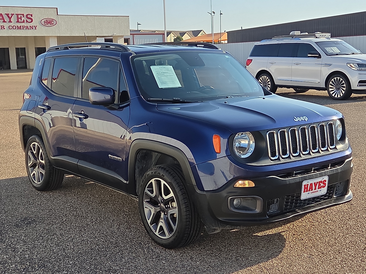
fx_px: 550
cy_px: 137
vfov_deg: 28.0
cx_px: 183
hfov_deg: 36.8
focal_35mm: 52
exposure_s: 1/1429
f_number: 1.8
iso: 25
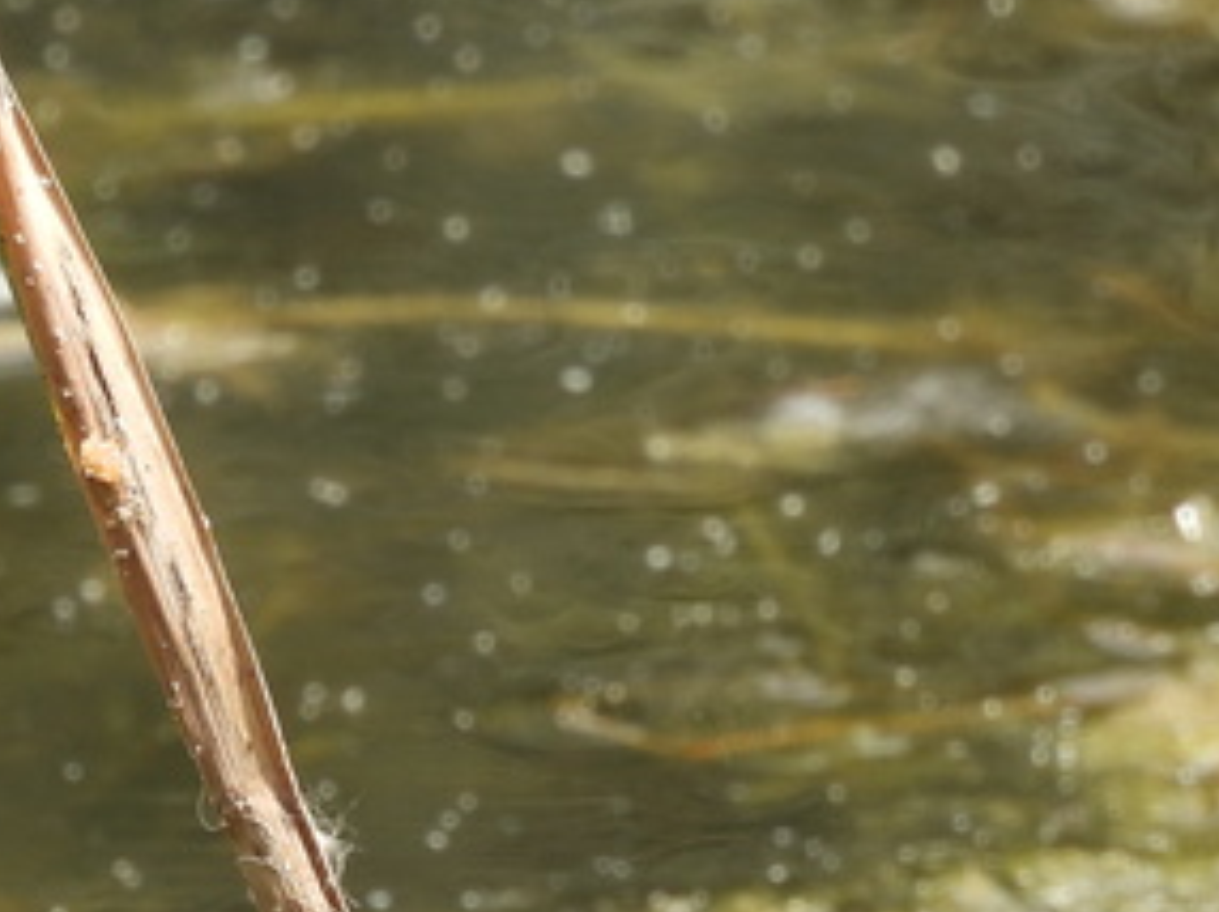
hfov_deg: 0.7
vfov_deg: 0.5
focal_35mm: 2986
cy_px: -341
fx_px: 105064
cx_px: -160
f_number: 6.3
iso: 100
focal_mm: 178
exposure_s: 1/160
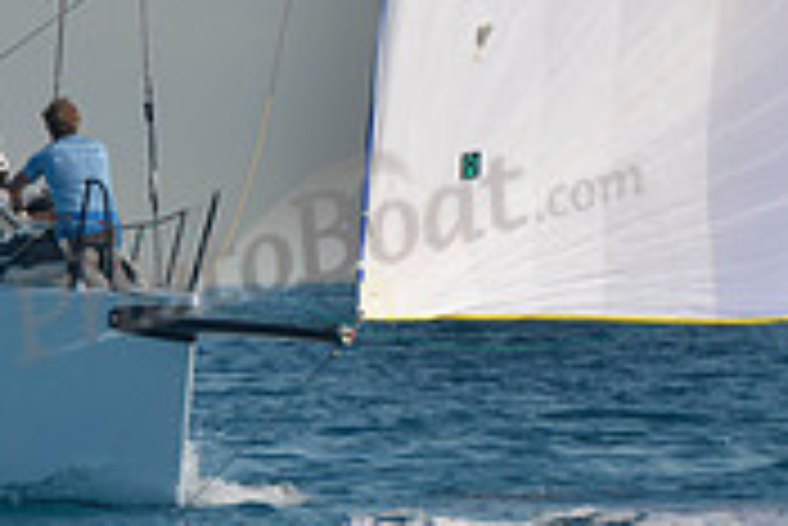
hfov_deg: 3.1
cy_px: 74
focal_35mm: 664
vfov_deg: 2.1
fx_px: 14546
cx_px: -221
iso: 200
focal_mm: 200
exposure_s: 1/800
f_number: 6.3
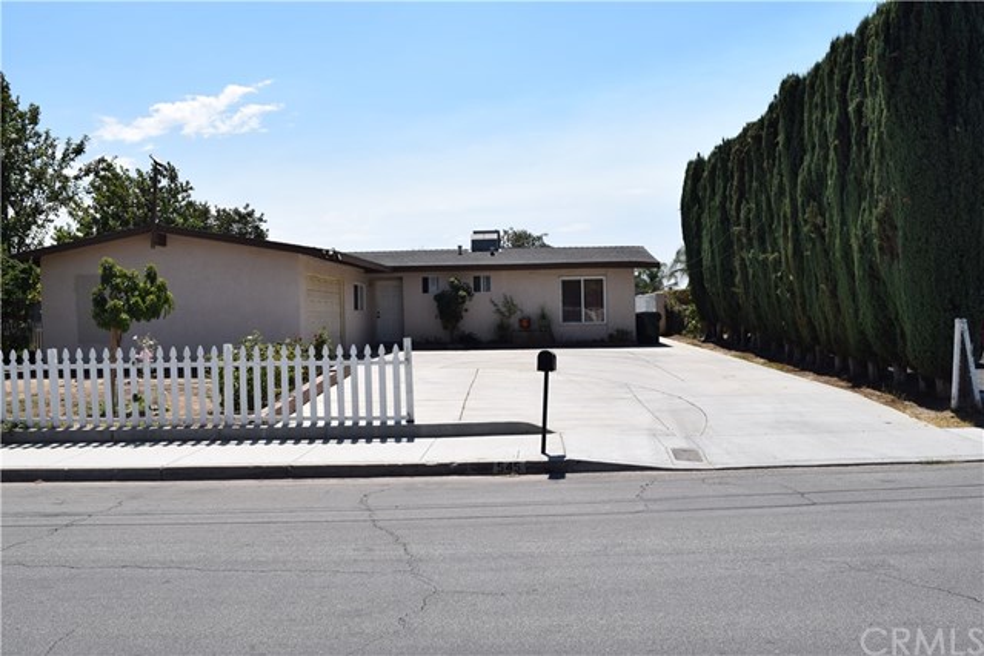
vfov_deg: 29.0
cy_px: 328
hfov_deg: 42.3
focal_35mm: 46
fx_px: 1271
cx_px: 492
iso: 200
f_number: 11
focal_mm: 31
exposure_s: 1/500
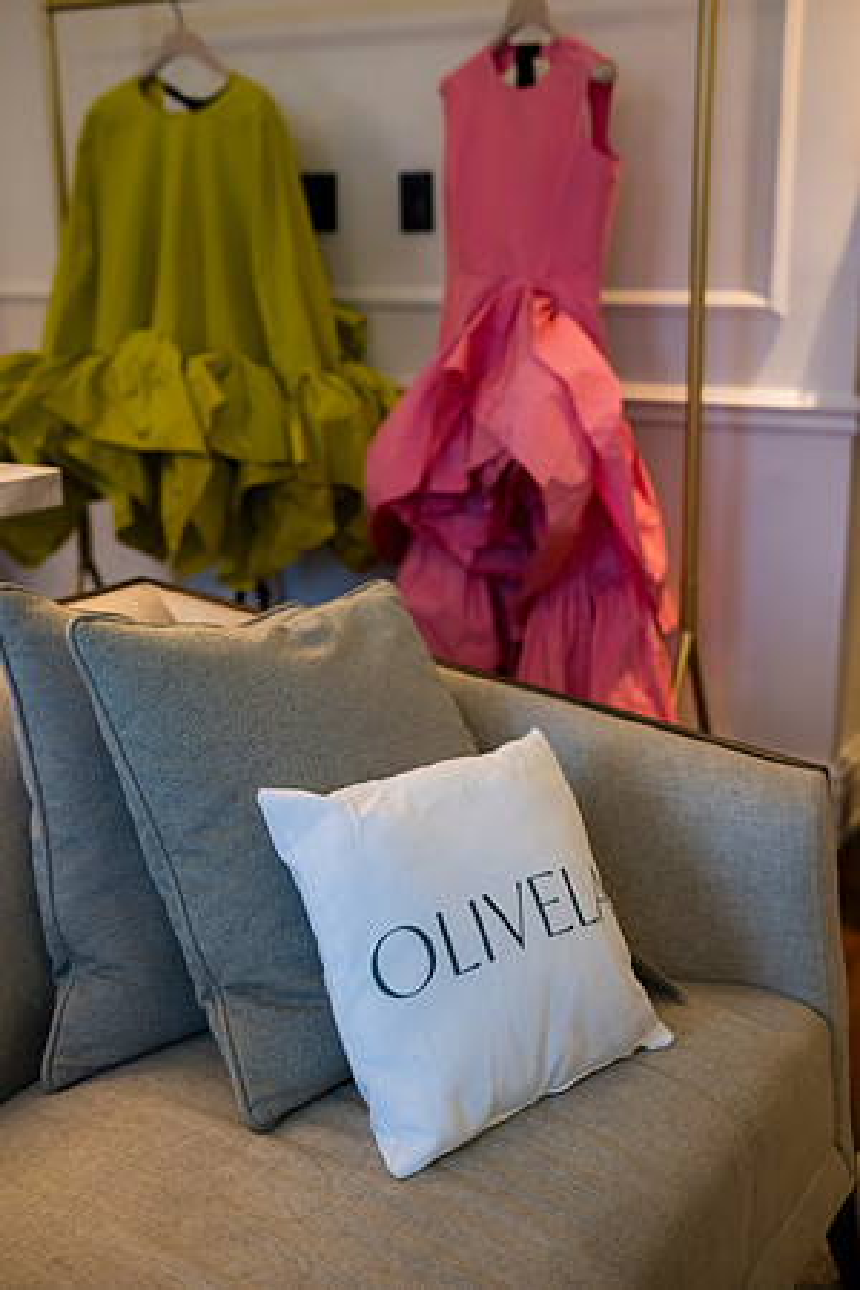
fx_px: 1469
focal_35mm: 41
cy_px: 645
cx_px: 430
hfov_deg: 32.6
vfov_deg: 47.4
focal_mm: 41
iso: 1400
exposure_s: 1/125
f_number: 3.2
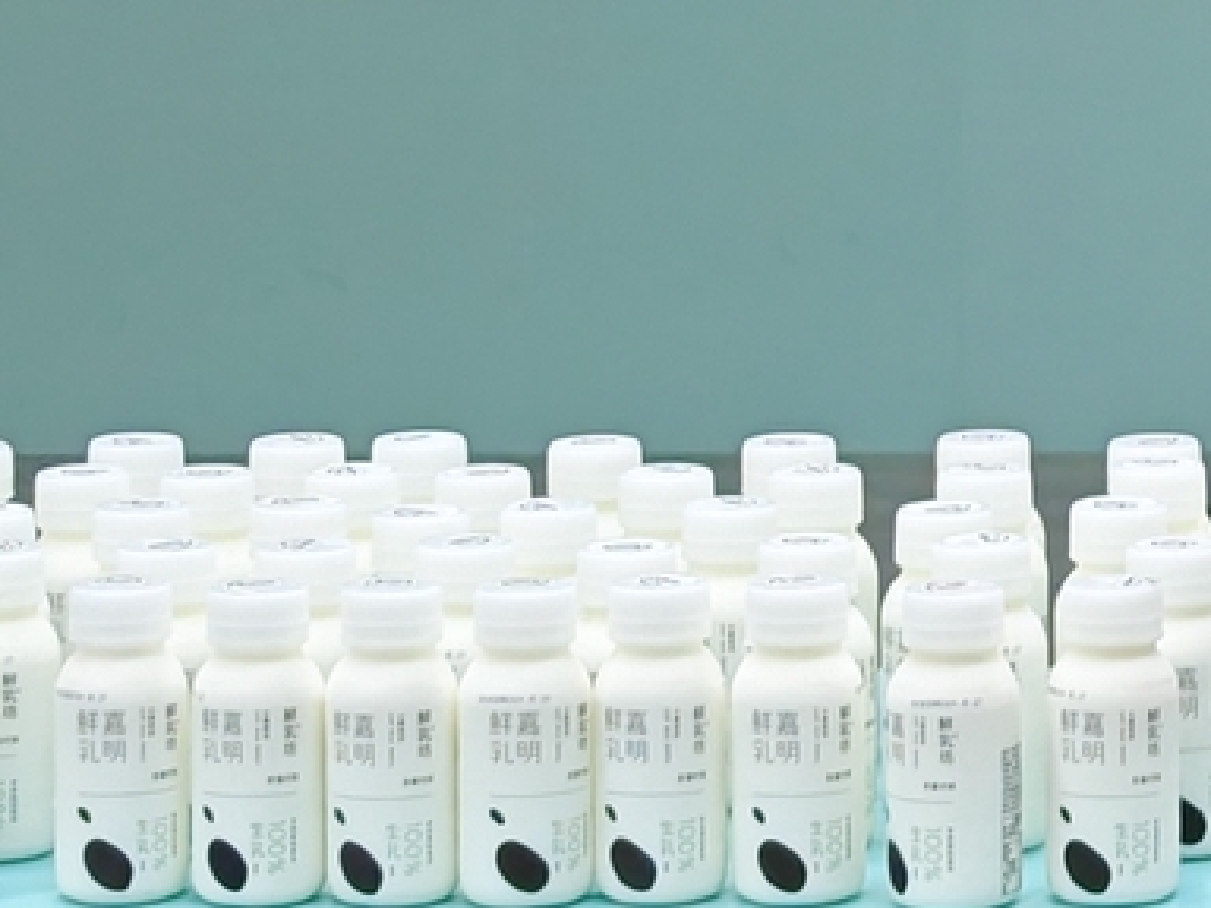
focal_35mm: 240
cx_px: 1678
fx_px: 8396
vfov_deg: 6.1
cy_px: -586
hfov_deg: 8.1
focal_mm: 8.72
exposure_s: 1/120
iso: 253
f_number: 2
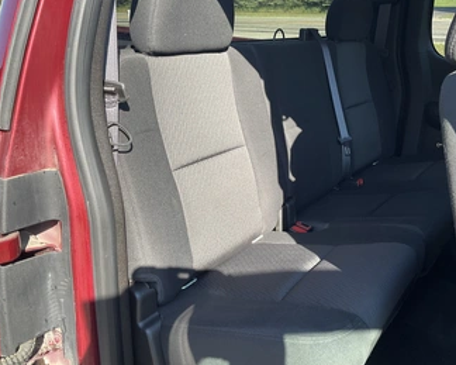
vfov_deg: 42.2
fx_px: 472
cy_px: 173
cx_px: 253
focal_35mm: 35
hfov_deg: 51.4
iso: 20
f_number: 1.8
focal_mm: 3
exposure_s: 1/186
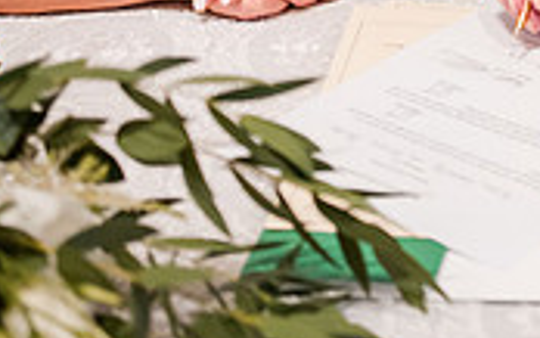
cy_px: -209
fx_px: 1752
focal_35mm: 119
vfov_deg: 10.5
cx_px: 633
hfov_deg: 16.8
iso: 2500
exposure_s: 1/250
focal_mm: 35
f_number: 2.2
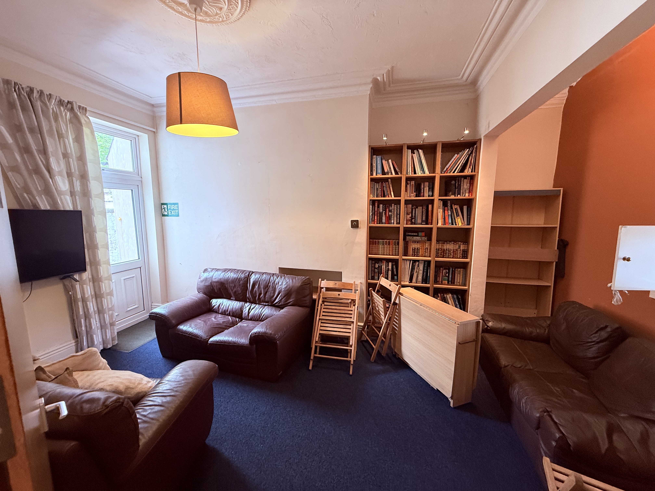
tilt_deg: -7.8
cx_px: 328
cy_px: 246
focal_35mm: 14
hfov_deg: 102.1
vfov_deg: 85.7
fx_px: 265
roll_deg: +0.0
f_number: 2.2
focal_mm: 2.22
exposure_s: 1/50
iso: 250
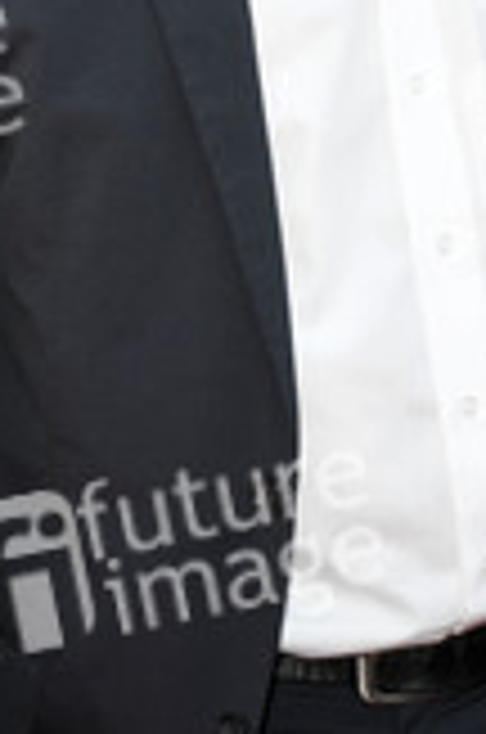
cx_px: 284
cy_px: -117
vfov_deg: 9.9
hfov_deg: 6.6
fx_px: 4189
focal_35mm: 206
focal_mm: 56
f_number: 6.3
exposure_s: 1/60
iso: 1600
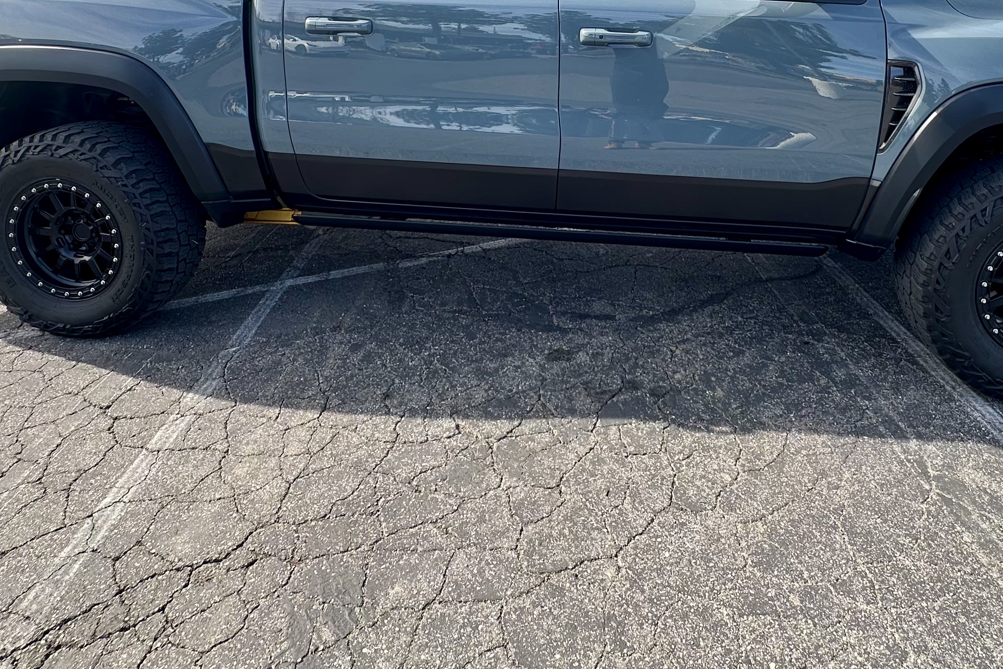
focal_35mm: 25
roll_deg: -0.6
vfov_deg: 46.6
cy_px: 76
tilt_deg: -8.7
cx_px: 563
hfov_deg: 71.2
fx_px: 697
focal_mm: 2.22
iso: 40
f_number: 2.2
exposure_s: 1/365
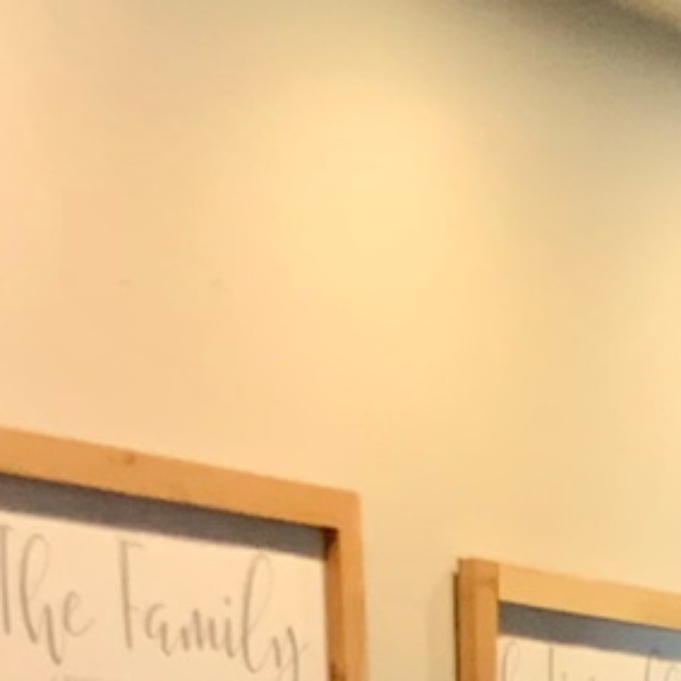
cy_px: 1525
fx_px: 4118
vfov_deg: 8.7
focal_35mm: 185
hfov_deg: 9.2
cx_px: 978
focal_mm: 3
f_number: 1.8
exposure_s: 1/60
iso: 160
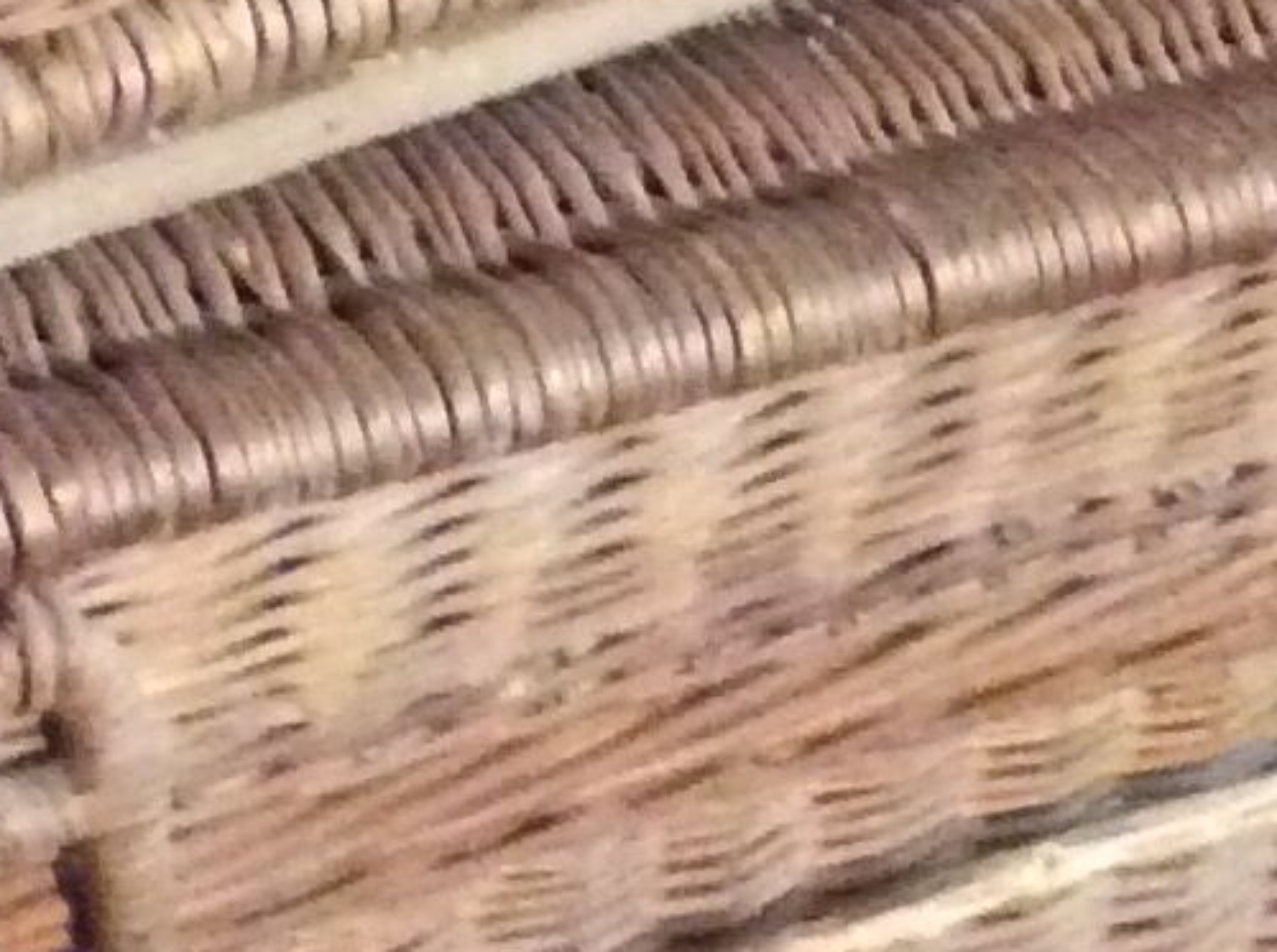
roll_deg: -0.5
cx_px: 174
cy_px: -263
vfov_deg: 8.8
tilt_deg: -27.4
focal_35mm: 166
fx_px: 6112
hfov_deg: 11.9
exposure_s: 1/17
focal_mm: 3.3
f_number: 2.4
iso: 640
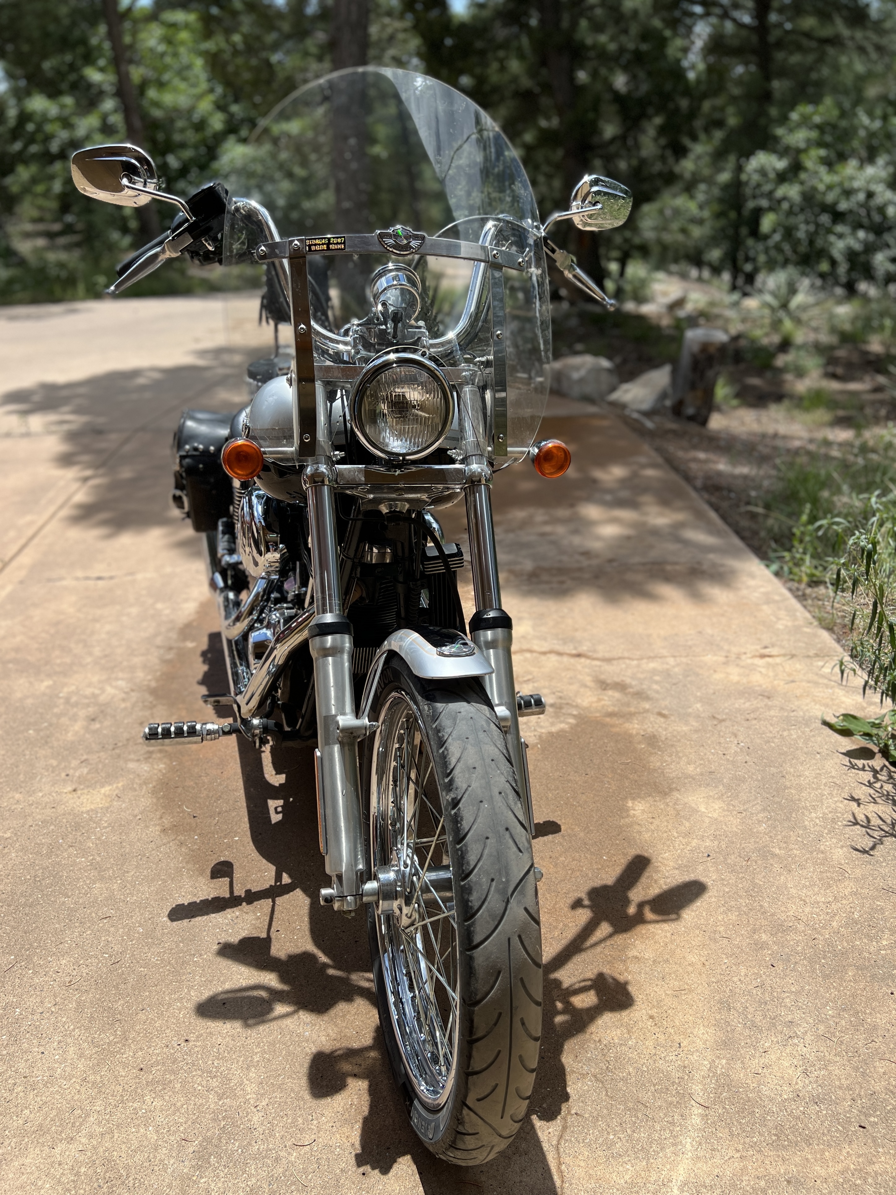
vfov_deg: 67.3
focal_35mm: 26
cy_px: 598
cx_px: 448
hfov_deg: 53.1
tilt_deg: -28.3
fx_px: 897
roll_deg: +3.2
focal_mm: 5.7
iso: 50
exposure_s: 1/3077
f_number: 1.5
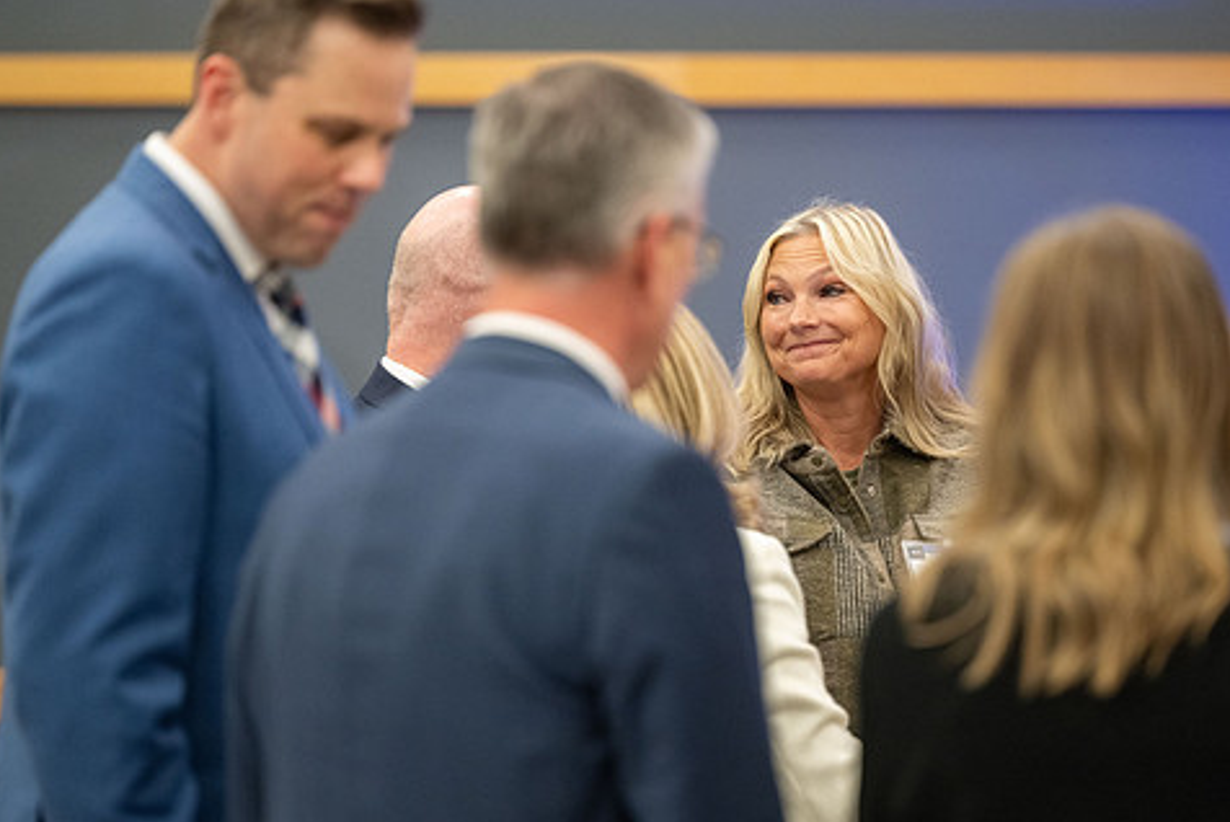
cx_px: 659
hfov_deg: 10.5
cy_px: 433
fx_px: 6666
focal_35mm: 195
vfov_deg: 7.1
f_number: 2.8
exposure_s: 1/250
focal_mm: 160
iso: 2000
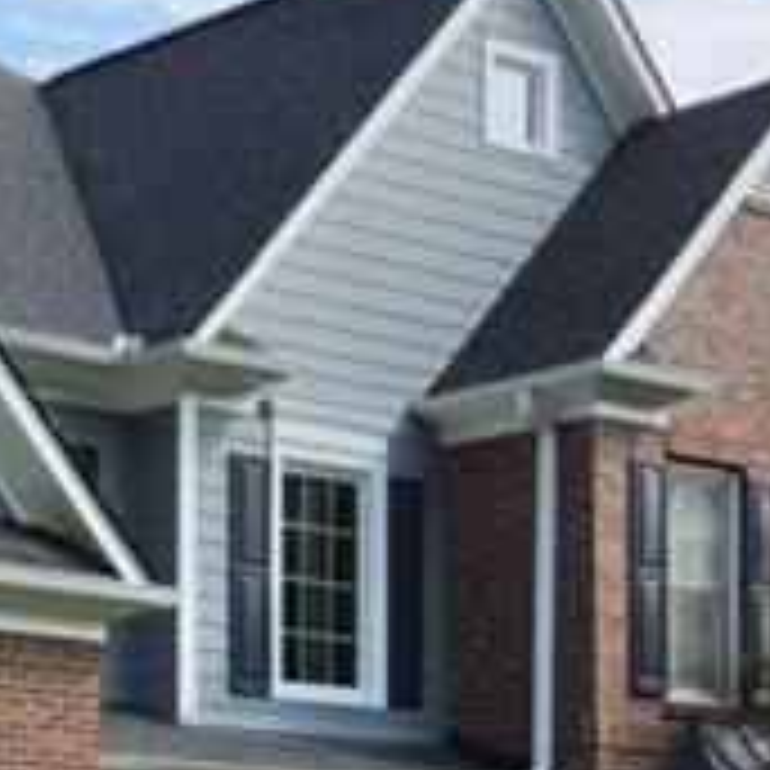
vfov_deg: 13.7
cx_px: -189
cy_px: 1013
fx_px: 3070
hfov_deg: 13.8
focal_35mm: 122
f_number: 1.8
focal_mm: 5.4
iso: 80
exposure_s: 1/4364
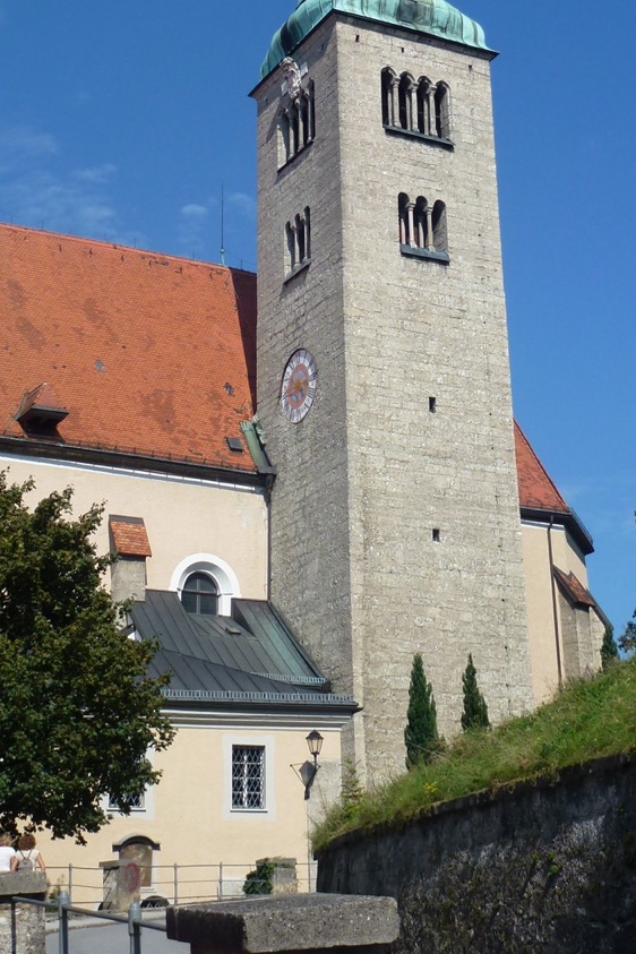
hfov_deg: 22.6
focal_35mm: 60
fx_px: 1590
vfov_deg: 33.0
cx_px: 284
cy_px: 282
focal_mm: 6.8
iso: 100
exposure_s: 1/1000
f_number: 3.8
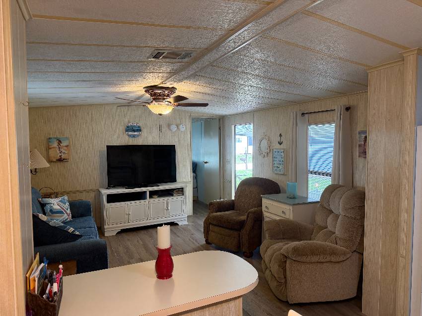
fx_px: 292
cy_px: 158
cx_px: 211
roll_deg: +0.8
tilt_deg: -3.8
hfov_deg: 71.6
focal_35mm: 24
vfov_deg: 56.8
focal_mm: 6.76
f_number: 1.78
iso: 250
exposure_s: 1/60
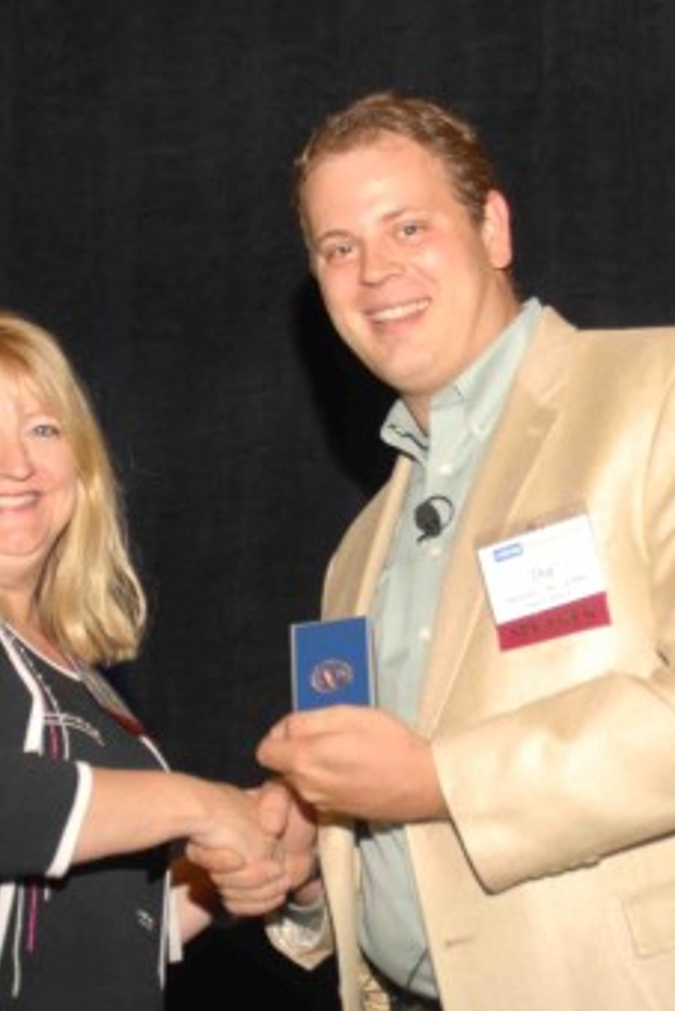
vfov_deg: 22.8
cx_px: 262
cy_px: 589
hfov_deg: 15.4
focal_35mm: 89
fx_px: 2500
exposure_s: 1/60
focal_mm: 28
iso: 160
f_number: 4.5
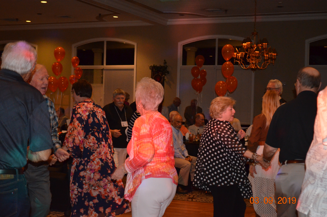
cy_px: 108
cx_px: 164
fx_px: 544
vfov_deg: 22.5
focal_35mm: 60
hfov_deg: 33.5
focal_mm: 40
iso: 3200
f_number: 5.3
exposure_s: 1/60
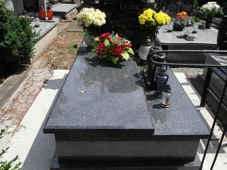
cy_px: 93
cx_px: 134
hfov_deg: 56.5
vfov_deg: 44.1
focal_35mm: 32
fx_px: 210
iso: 80
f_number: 4.4
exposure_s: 1/750
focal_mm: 5.2
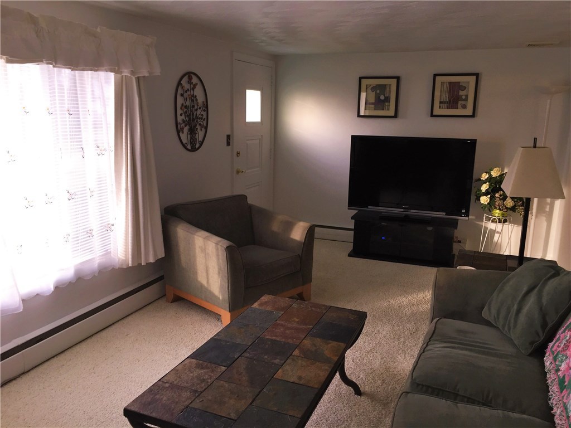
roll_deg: -2.4
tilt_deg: -12.6
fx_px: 478
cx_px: 286
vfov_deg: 48.2
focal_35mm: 29
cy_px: 214
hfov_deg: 61.7
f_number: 2.2
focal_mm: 4.15
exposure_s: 1/30
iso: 32
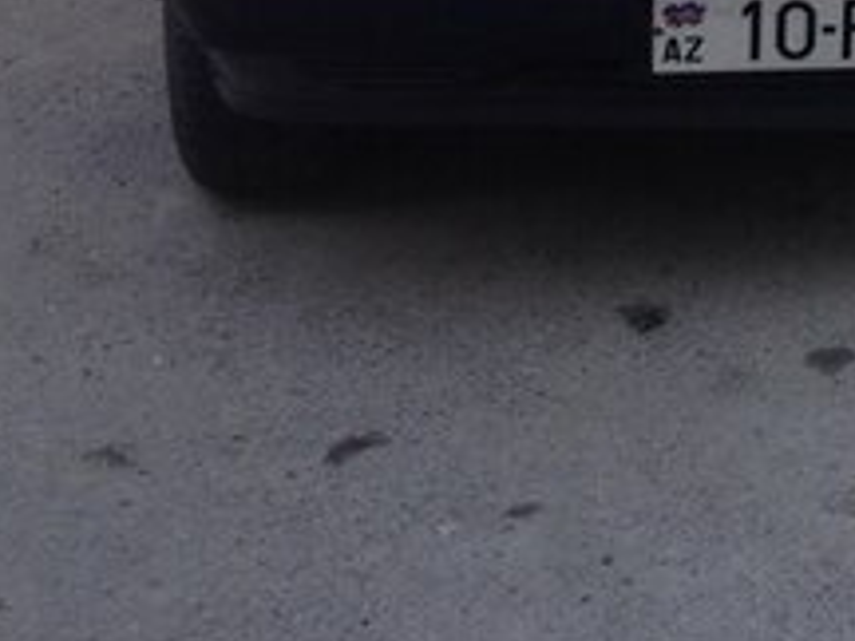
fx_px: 2495
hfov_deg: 18.0
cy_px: -259
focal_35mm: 101
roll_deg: -0.8
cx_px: 1160
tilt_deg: -11.5
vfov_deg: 13.9
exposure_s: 1/441
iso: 50
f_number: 2.4
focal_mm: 4.12
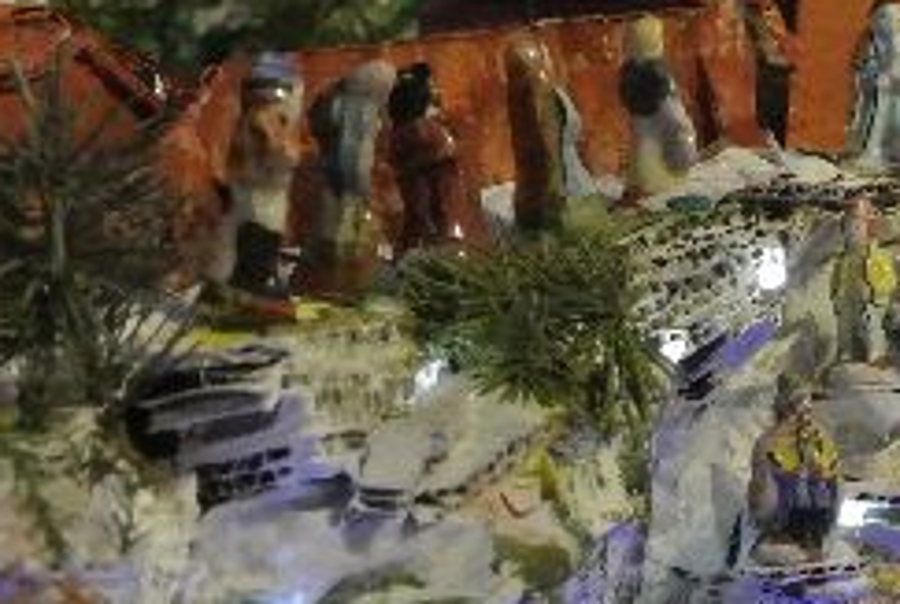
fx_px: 3707
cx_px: 1022
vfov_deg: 9.3
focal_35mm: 148
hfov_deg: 13.5
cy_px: 239
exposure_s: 1/80
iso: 2500
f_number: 4.5
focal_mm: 16.9
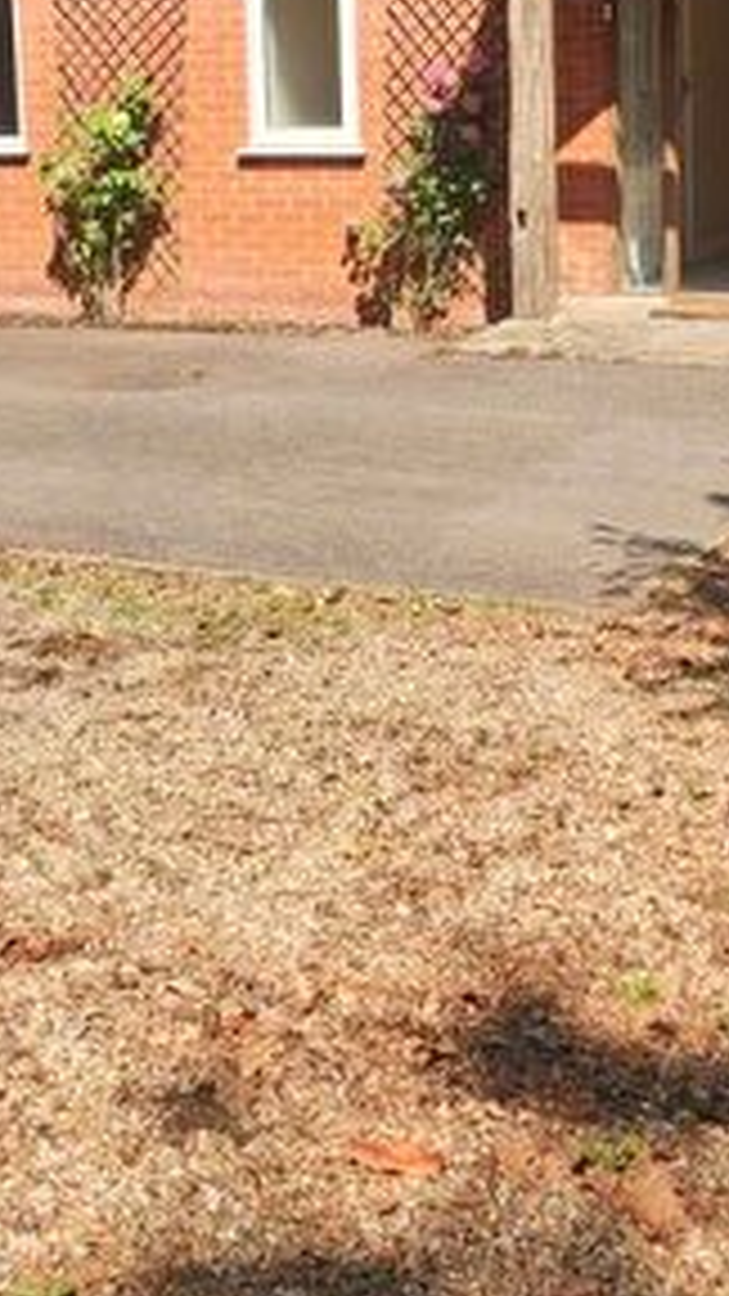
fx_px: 2096
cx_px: 315
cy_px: 250
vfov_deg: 33.3
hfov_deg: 19.7
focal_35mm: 61
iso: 12
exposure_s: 1/625
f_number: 1.8
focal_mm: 6.4
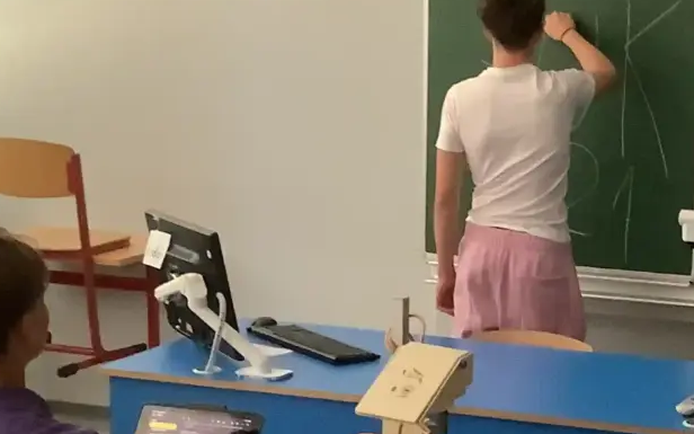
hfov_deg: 24.4
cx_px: 650
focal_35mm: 82
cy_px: 294
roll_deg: -3.2
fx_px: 1551
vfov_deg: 15.9
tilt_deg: -12.0
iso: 400
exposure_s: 1/30
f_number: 2.4
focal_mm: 3.3
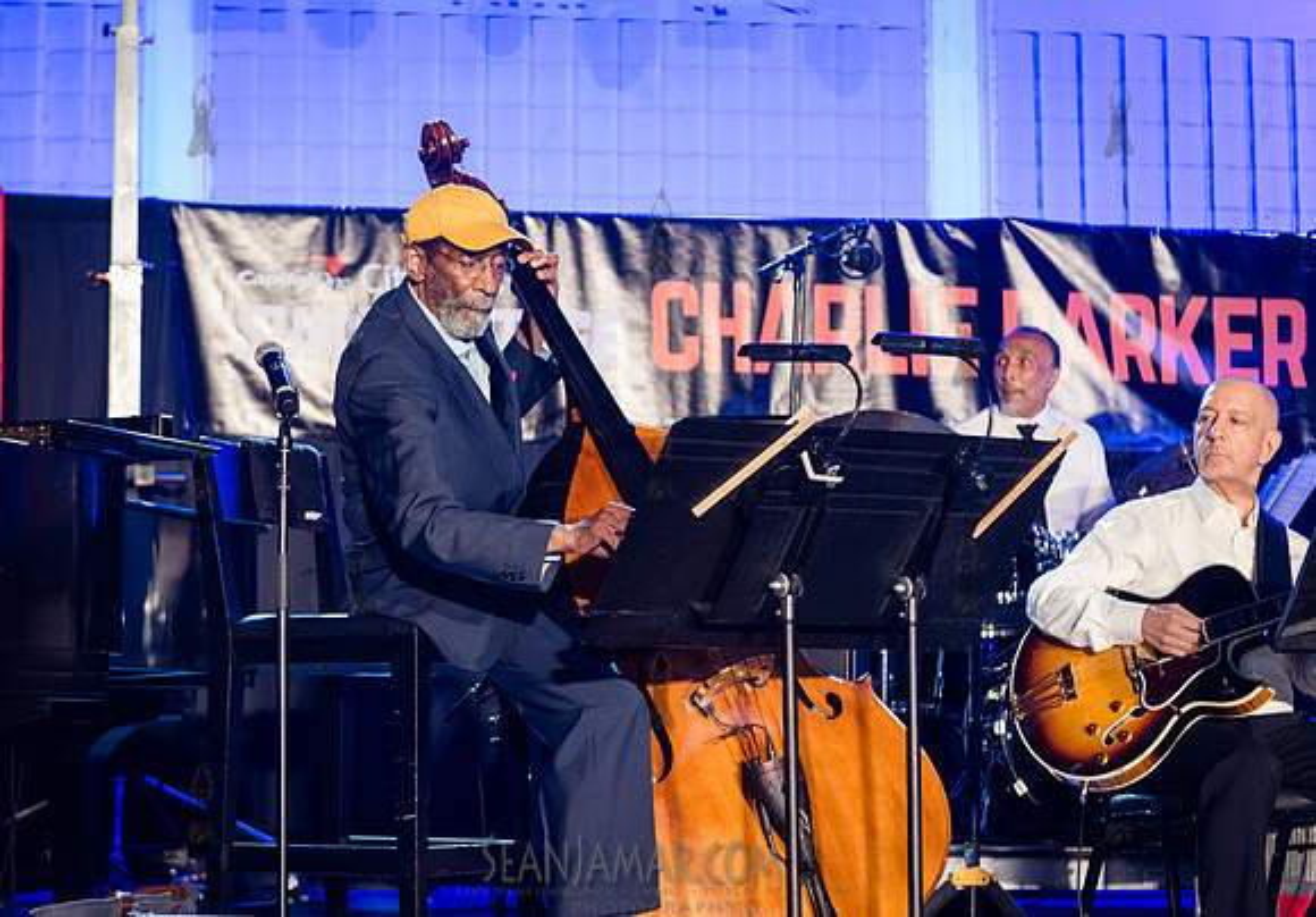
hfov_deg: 23.9
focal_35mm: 84
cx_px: 519
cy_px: 388
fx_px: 3106
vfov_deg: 16.8
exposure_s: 1/400
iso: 5000
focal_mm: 70
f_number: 3.5
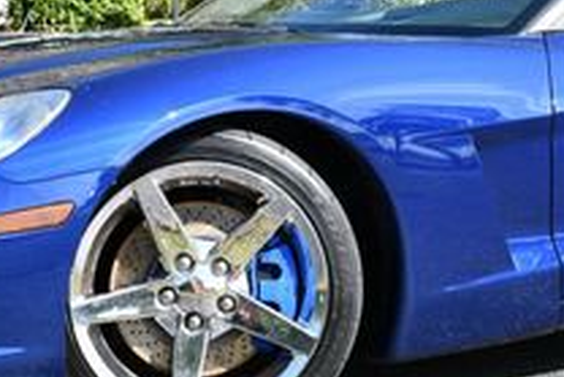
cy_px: -38
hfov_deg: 16.6
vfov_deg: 11.0
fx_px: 1928
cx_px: 396
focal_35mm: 123
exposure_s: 1/250
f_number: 8
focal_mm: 20
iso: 200
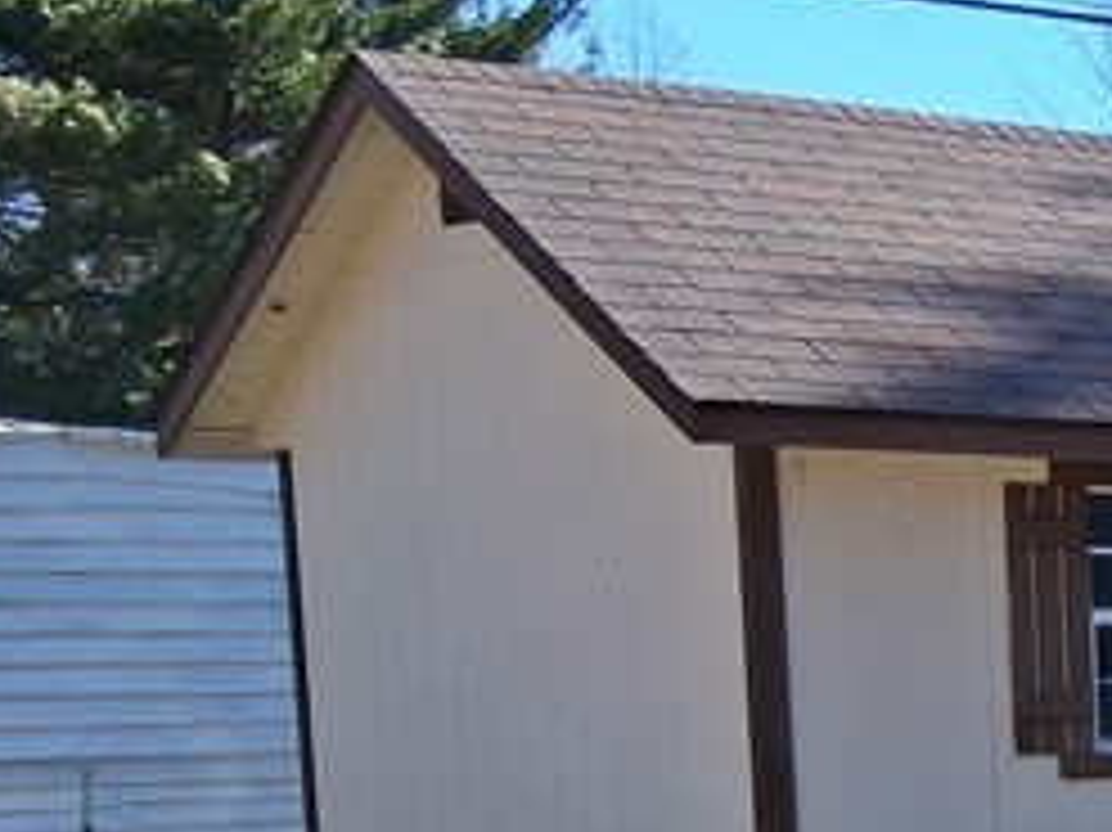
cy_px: 1277
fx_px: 3468
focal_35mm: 108
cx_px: 1922
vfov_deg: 12.9
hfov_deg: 15.8
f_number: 1.8
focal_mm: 3.98
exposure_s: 1/494
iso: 25
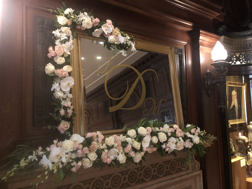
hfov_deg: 63.4
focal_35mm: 28
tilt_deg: +2.4
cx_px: 126
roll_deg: +1.5
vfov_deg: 49.7
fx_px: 204
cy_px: 94
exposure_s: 1/4
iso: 100
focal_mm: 4
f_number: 1.8
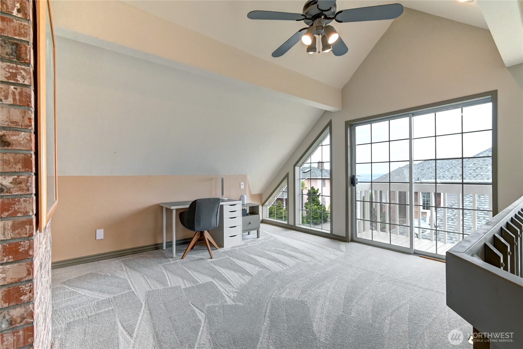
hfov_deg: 100.4
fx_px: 218
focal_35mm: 15
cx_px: 262
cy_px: 174
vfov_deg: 77.3
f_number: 11
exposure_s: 1/50
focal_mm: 10
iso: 3200
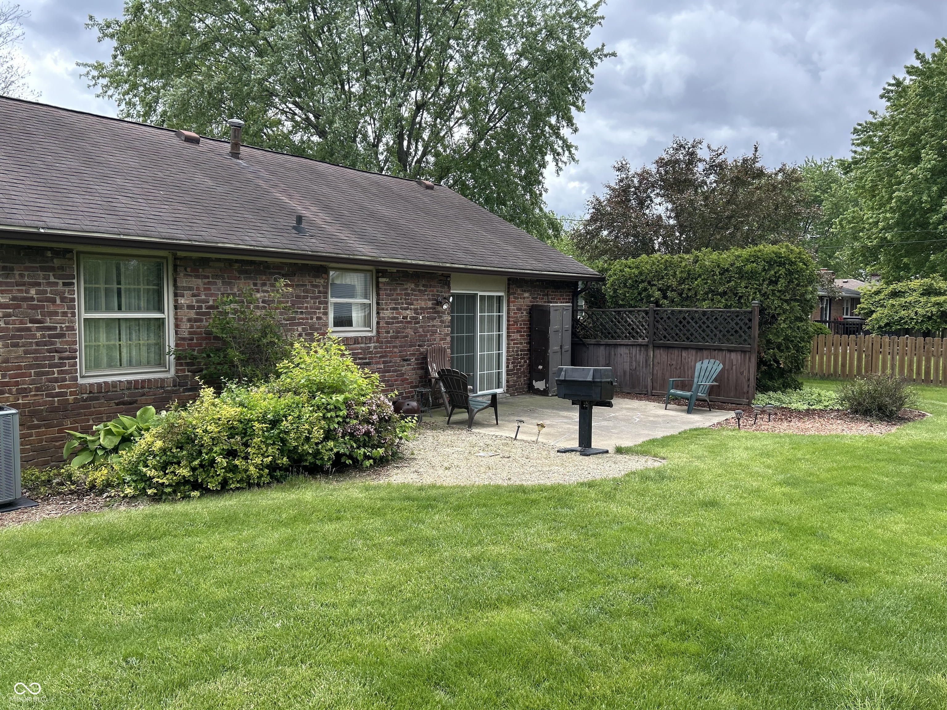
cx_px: 474
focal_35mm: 26
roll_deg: -0.3
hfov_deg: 67.3
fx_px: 711
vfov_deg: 53.1
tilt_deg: -5.0
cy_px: 355
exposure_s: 1/1412
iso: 50
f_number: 1.5
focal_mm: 5.7
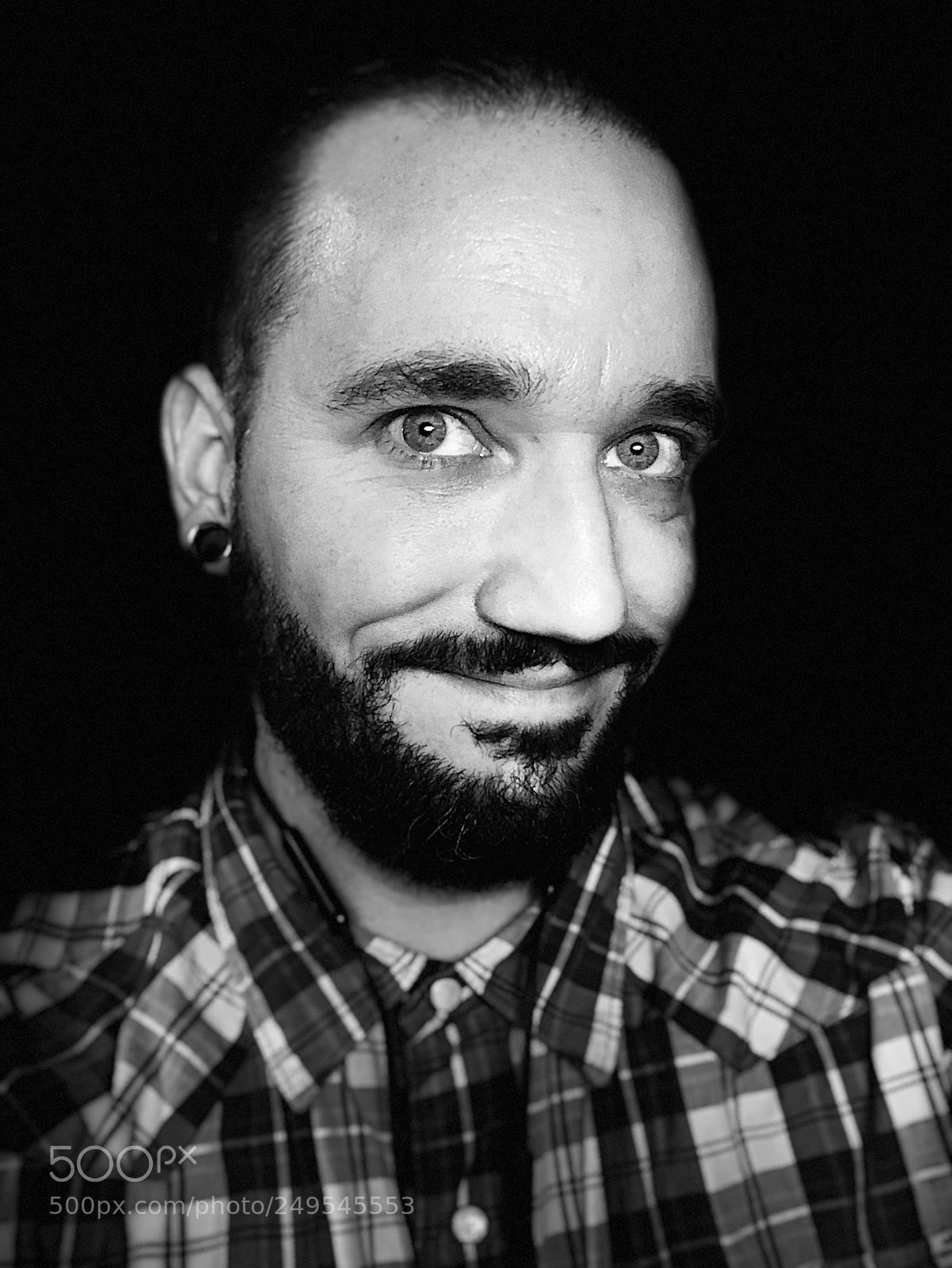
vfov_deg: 56.8
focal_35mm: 32
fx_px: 1172
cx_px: 476
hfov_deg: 44.2
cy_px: 634
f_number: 2.2
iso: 200
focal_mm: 2.87
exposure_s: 1/16
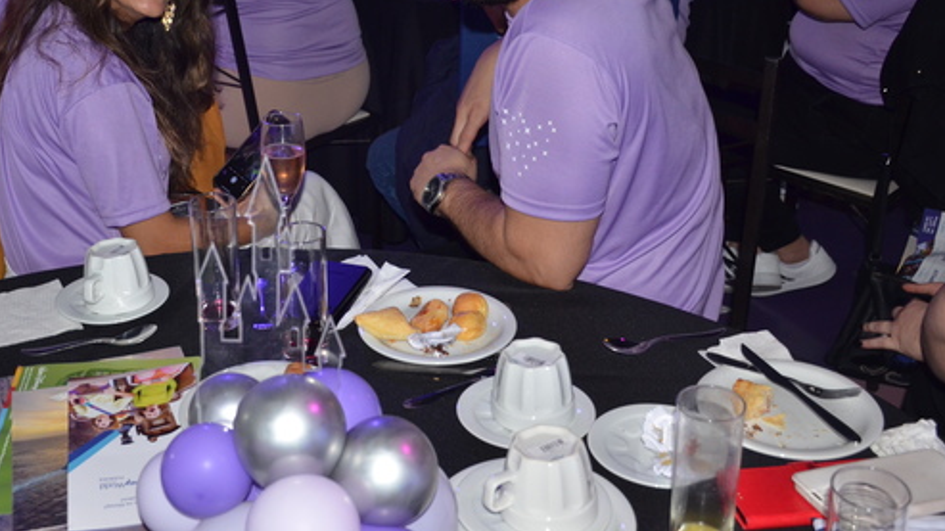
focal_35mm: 49
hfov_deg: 41.7
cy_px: 117
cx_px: 345
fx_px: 1227
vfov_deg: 24.1
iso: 800
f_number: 3.5
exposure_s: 1/60
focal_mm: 22
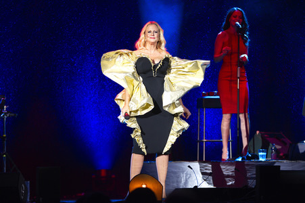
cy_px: 102
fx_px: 1778
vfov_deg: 6.5
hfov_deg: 9.8
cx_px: 152
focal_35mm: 210
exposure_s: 1/160
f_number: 2.8
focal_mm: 210
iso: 1600
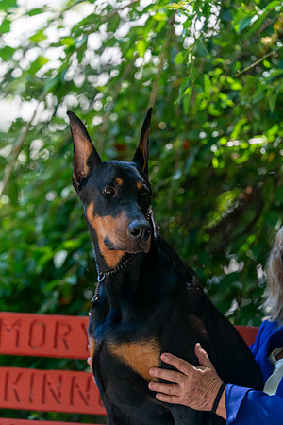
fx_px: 1769
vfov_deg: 13.7
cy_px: 212
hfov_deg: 9.1
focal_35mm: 150
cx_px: 142
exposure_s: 1/1250
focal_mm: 150
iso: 800
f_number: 3.5
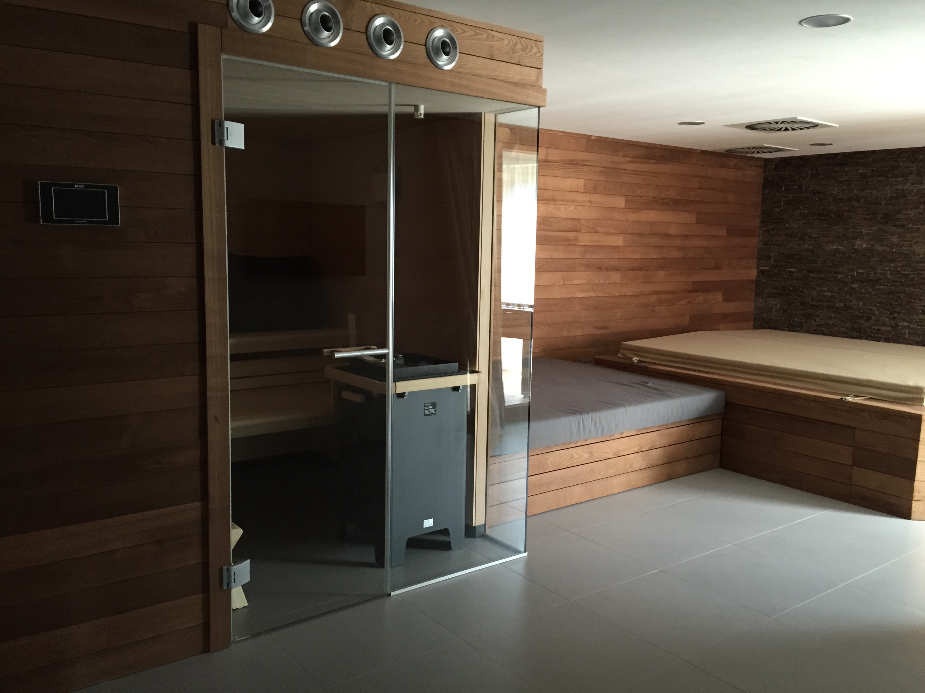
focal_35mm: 29
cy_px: 346
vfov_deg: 48.2
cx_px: 462
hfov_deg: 61.7
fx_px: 775
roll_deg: -1.2
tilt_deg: -6.9
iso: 160
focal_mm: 4.15
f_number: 2.2
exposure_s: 1/30
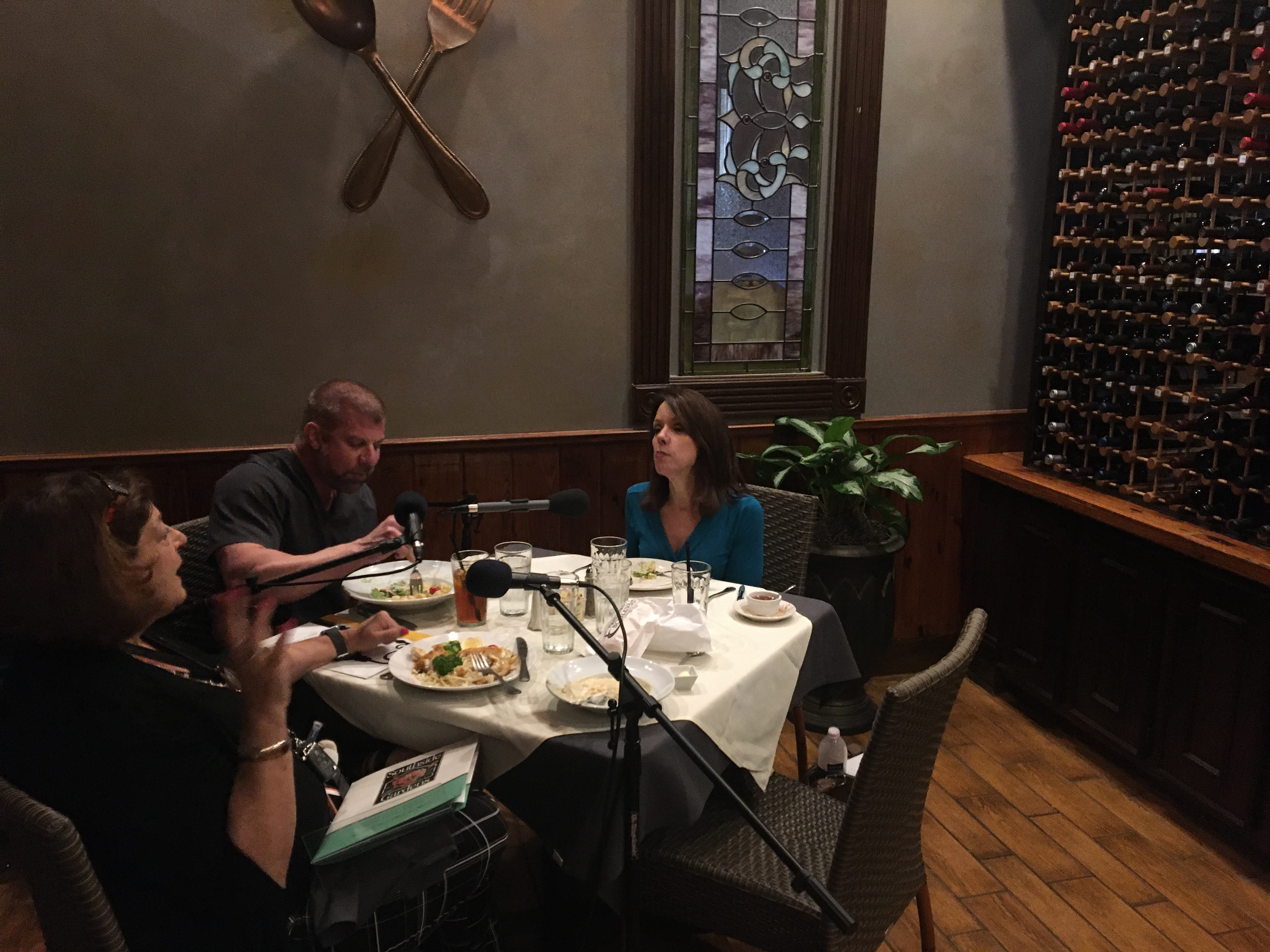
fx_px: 1064
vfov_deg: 48.2
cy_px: 476
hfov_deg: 61.7
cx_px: 635
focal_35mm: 29
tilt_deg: -10.9
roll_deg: -0.8
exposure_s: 1/15
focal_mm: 4.15
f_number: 2.2
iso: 200
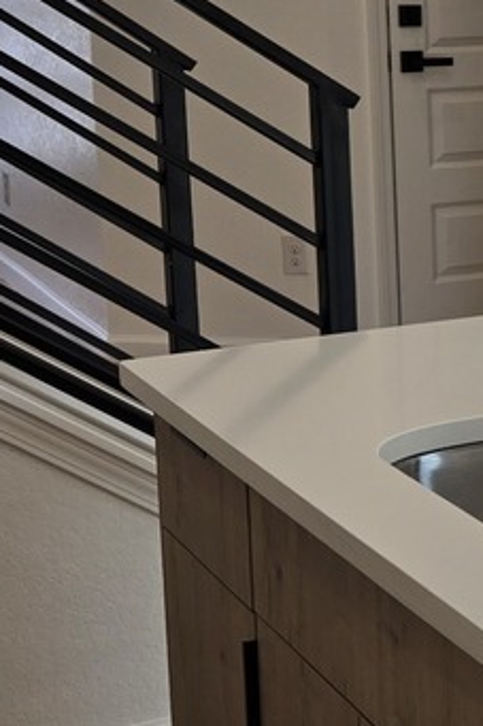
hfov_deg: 11.5
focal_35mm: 101
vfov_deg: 20.0
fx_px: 2035
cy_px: 151
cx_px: 1111
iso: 32
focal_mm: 5.4
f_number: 1.8
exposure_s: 1/120
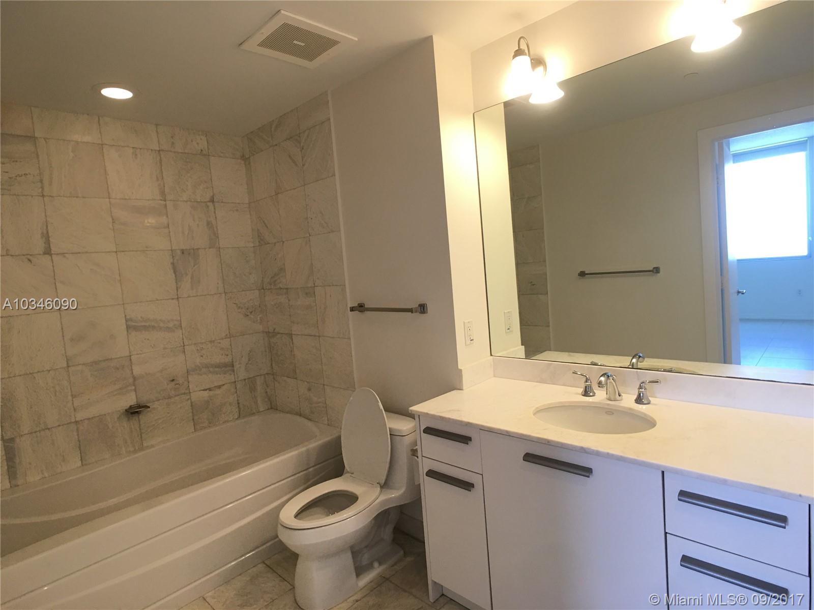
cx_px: 407
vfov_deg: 48.2
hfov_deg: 61.7
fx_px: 682
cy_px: 305
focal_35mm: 29
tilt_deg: -3.8
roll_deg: +4.5
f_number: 2.2
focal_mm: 4.15
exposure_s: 1/30
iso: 40
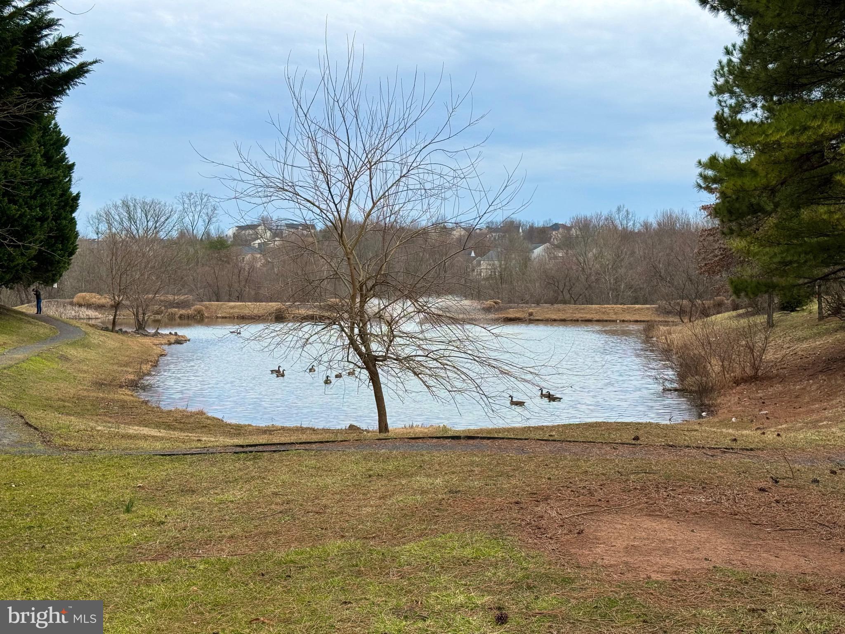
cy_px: 317
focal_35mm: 48
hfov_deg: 39.7
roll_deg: -0.4
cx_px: 422
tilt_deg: -2.3
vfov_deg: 30.3
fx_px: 1172
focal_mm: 6.86
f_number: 1.78
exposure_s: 1/1094
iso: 64
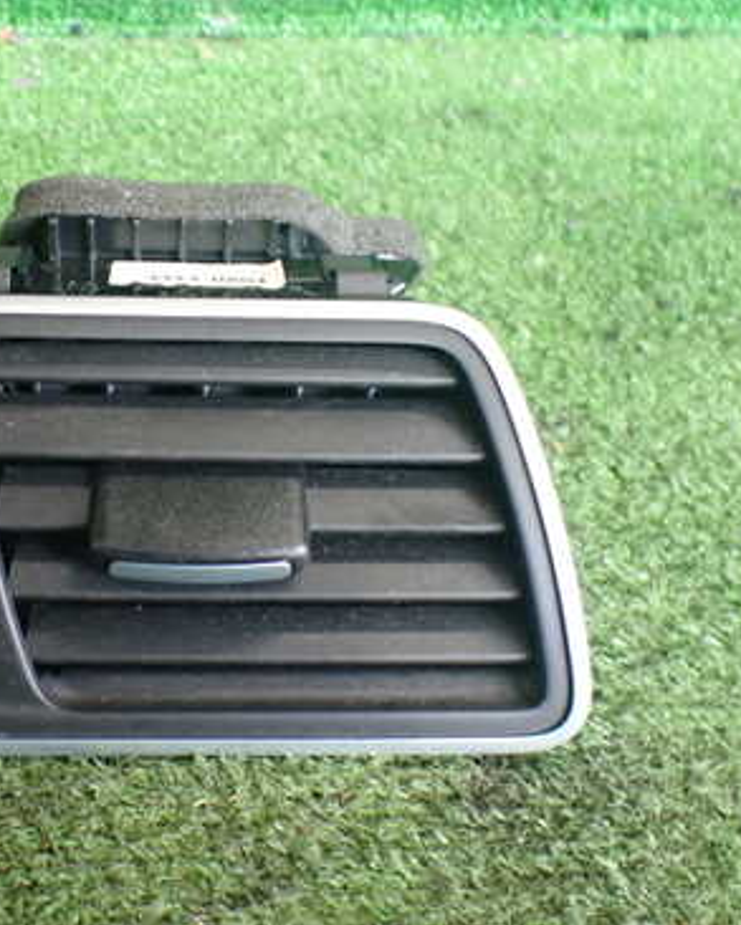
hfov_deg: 31.0
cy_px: 425
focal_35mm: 48
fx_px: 1315
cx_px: 192
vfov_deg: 38.7
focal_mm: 5.4
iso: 800
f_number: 2.3
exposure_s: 1/100
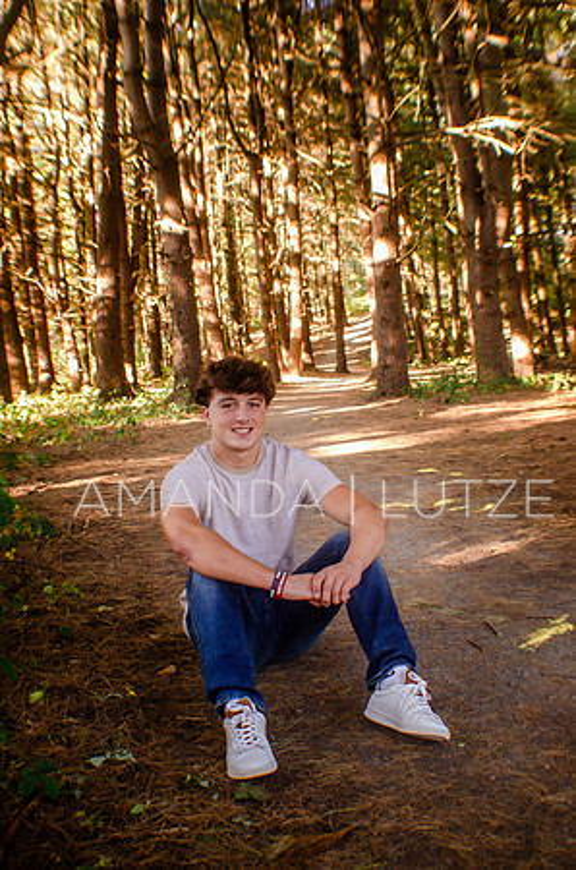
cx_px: 288
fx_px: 1266
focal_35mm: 52
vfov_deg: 37.9
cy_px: 435
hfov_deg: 25.6
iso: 720
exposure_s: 1/60
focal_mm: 35
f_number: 4
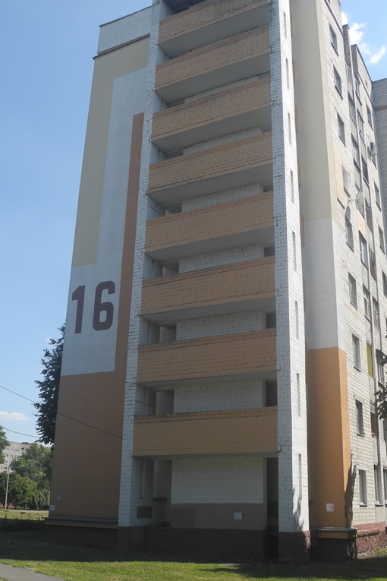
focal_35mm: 39
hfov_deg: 34.2
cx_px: 206
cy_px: 290
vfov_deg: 49.6
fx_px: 629
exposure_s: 1/800
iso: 100
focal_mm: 6
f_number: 3.5
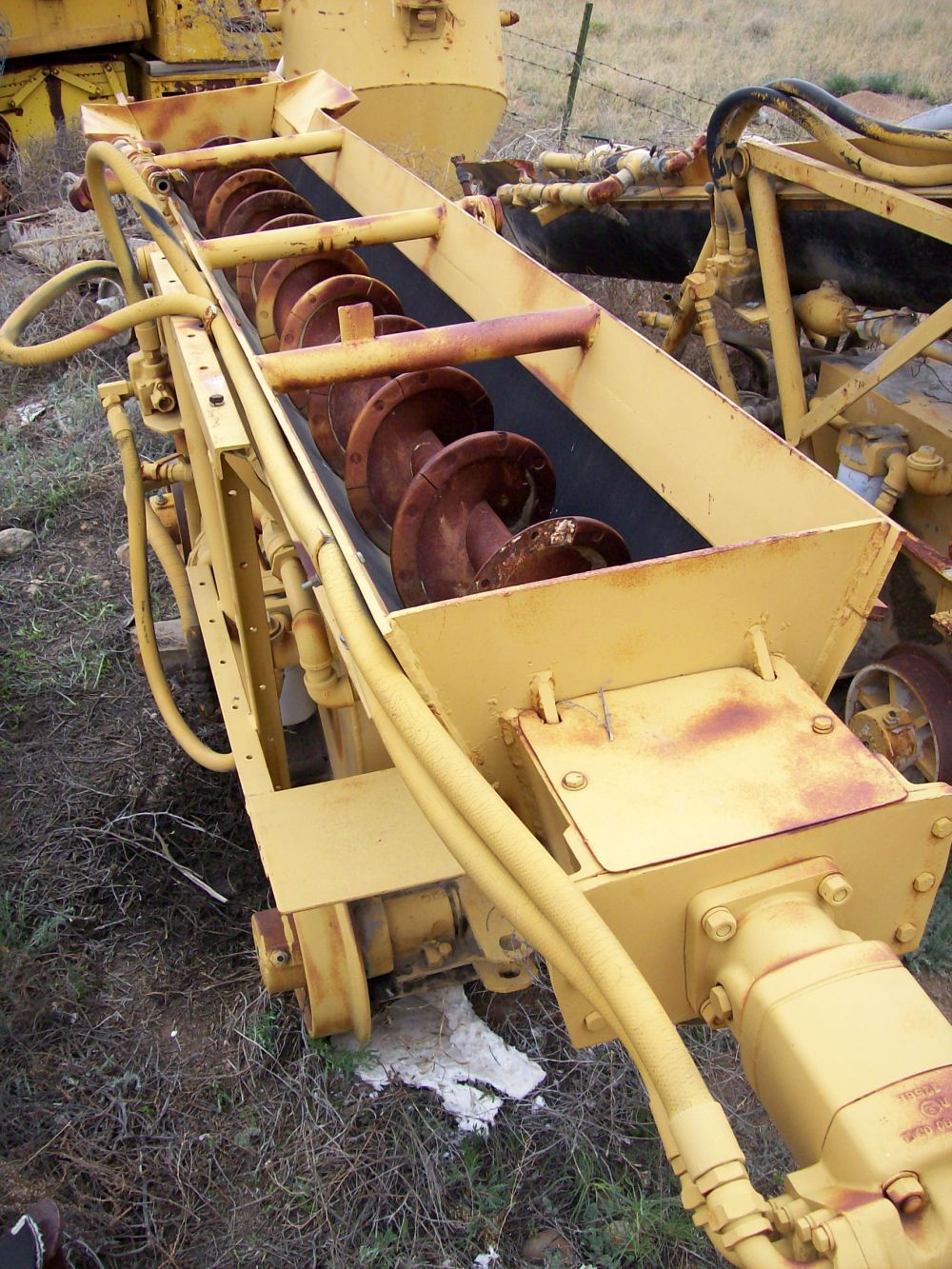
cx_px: 476
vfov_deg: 51.4
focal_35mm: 36
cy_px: 634
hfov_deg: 39.7
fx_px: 1320
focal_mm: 6
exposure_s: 1/612
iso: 80
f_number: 2.7
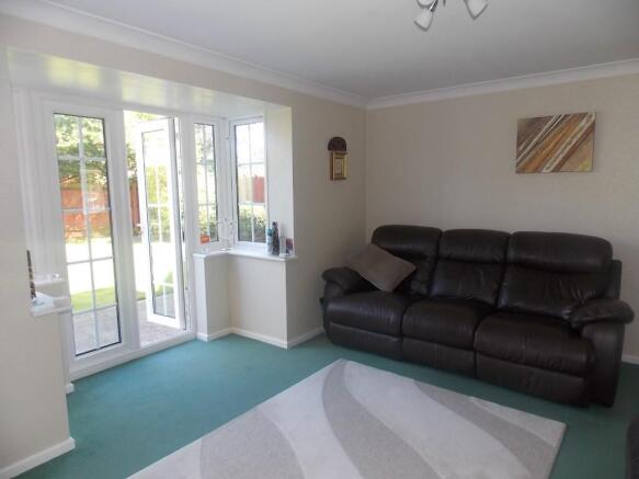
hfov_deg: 73.9
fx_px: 424
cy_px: 240
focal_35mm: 23
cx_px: 320
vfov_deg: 58.9
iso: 100
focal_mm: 4
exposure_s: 1/30
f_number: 3.1
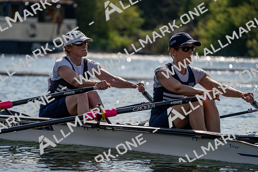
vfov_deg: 6.0
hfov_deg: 8.9
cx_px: 129
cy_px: 86
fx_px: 1649
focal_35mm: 230
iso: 125
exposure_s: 1/1600
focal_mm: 230
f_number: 5.6
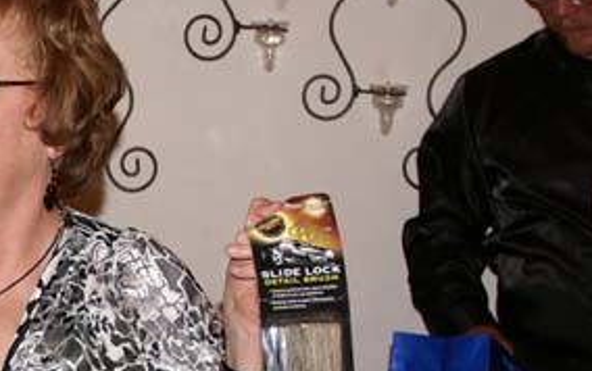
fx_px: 1954
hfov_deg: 16.4
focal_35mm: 121
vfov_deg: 10.7
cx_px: -152
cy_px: 451
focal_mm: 22
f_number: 3.5
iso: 200
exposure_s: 1/60
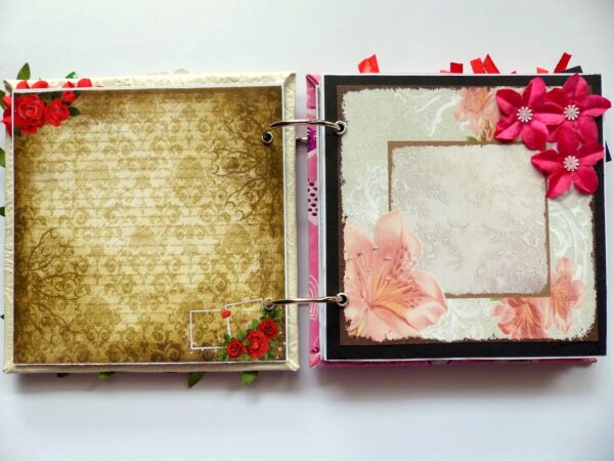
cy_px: 230
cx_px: 307
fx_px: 443
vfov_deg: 54.9
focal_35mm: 25
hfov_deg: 69.4
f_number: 2.8
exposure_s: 1/60
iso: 100
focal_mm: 4.5
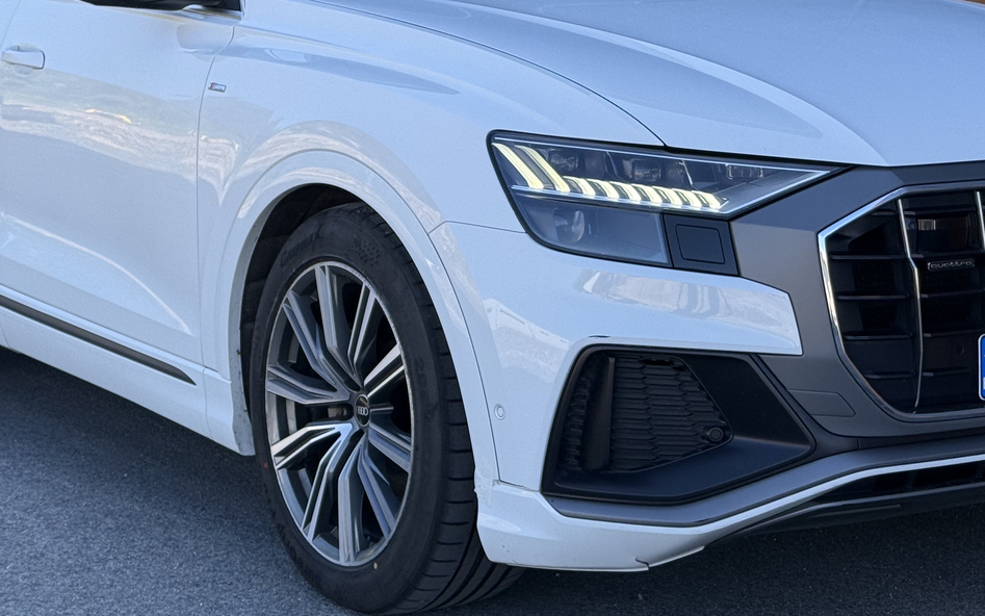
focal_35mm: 86
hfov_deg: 24.1
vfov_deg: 15.2
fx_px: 2309
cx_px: 534
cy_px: 202
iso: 64
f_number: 1.78
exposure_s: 1/1264
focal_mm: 6.76
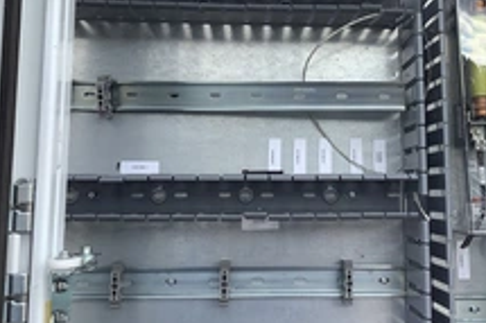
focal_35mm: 60
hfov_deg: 33.2
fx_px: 809
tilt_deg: +10.2
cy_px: 61
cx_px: 310
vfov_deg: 22.3
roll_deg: +0.0
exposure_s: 1/405
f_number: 2.4
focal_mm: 3.3
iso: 25
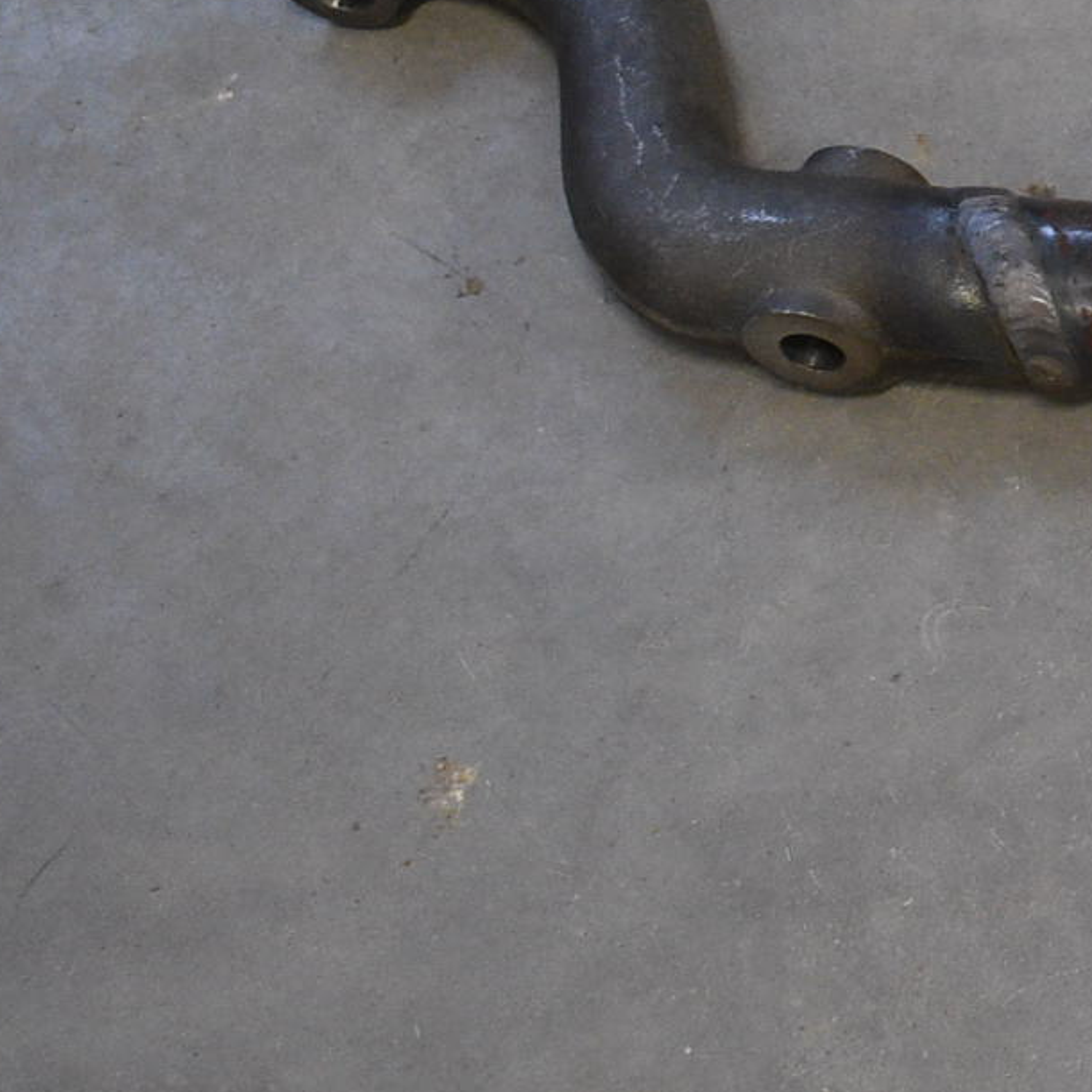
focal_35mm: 169
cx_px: 2451
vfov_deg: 10.3
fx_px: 6035
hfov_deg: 9.4
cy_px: 102
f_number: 5.6
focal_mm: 27
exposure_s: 1/125
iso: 1250
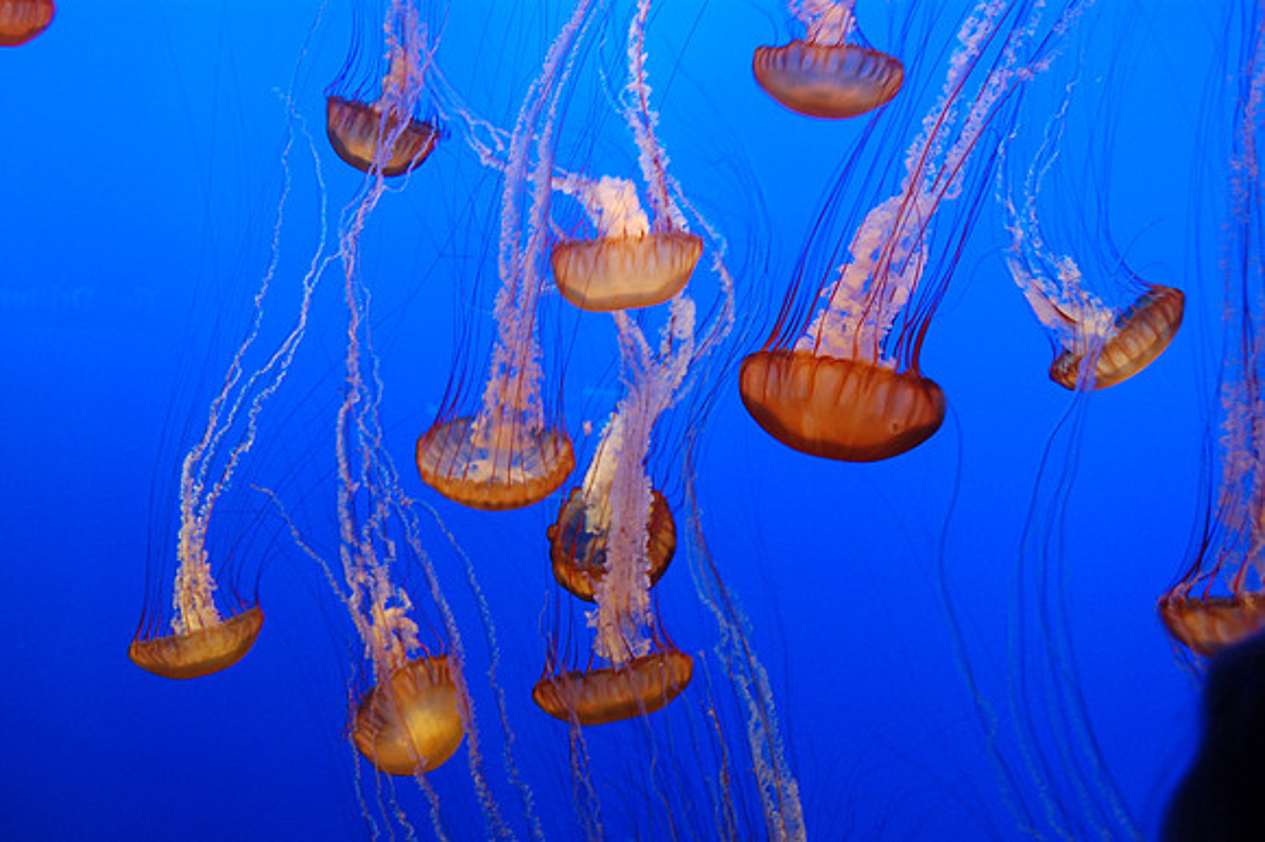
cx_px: 632
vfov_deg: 34.2
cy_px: 421
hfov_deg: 49.6
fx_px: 1370
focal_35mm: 39
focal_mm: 26
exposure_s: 1/10
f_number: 4.2
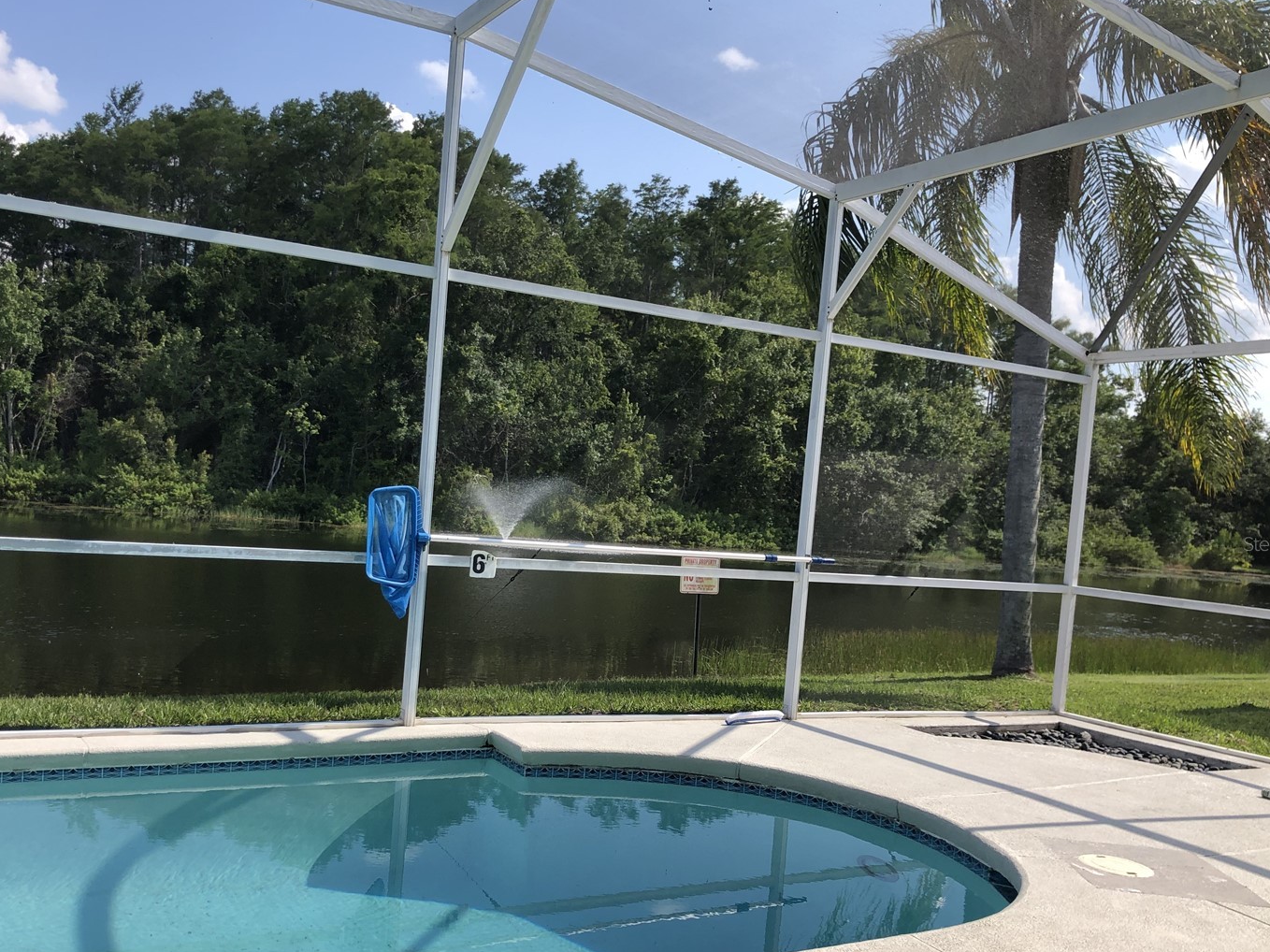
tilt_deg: -1.7
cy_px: 543
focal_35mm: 33
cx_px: 584
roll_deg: -4.7
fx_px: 1210
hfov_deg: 55.3
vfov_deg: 42.8
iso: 20
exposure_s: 1/917
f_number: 1.8
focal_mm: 4
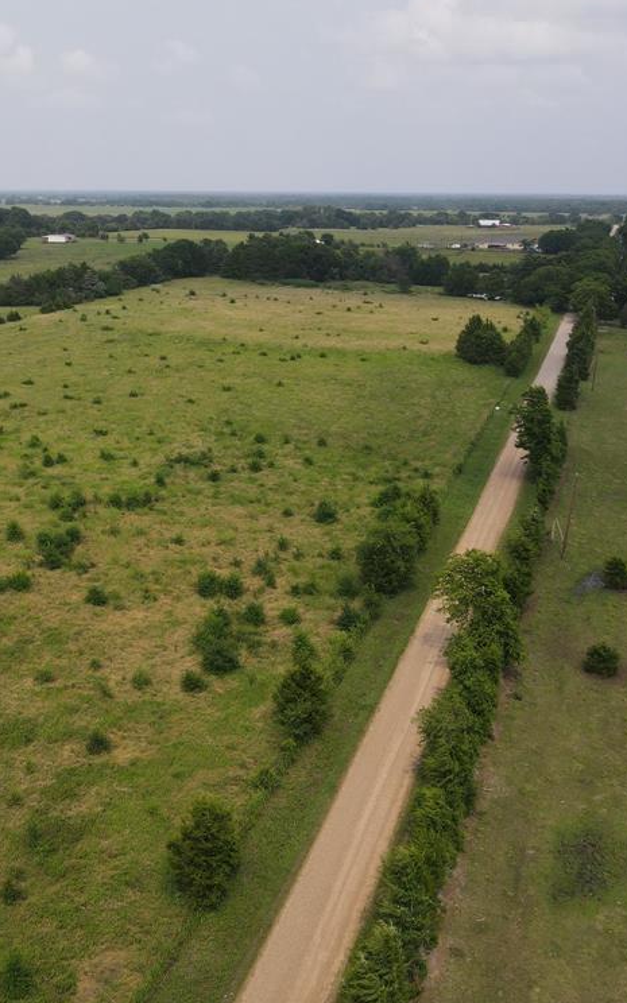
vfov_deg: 55.3
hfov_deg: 35.2
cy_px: 507
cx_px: 128
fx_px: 957
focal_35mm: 35
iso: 100
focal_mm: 4.5
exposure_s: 1/640
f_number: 2.8
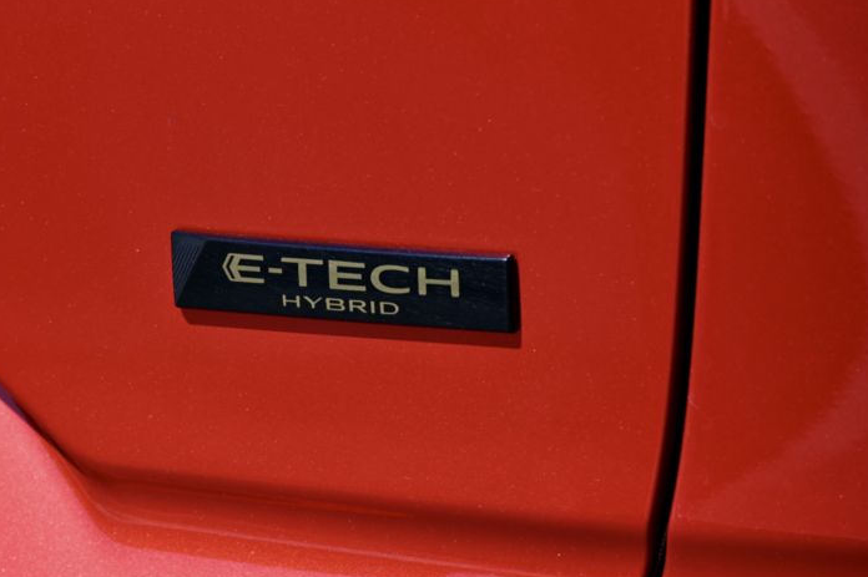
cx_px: 272
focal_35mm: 356
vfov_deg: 3.9
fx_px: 8570
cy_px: 279
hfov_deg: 5.8
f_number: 5.6
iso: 100
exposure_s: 1/500
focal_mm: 165
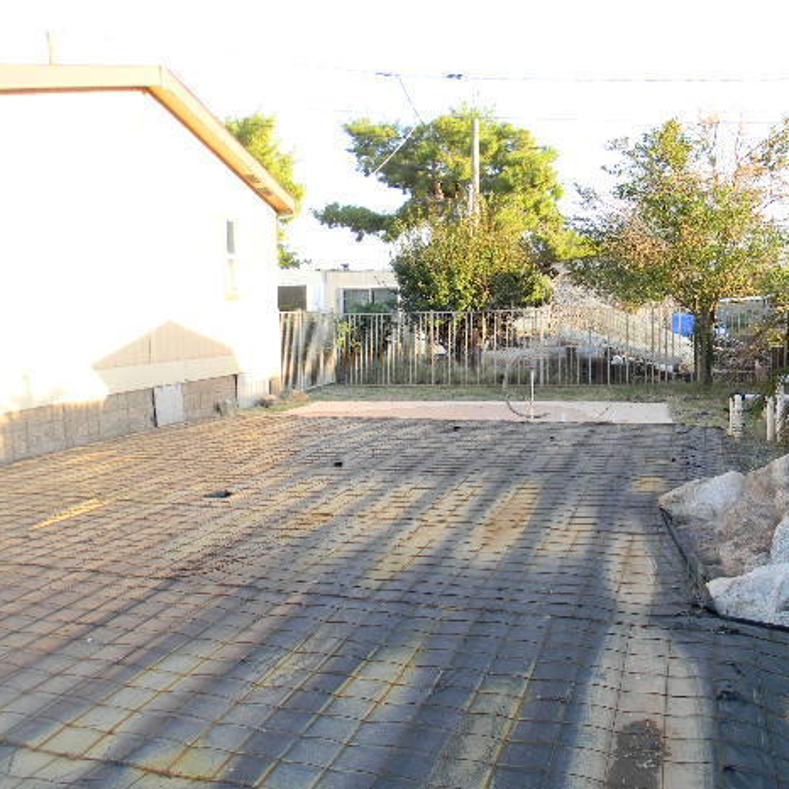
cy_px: 394
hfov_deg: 48.4
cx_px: 388
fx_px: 877
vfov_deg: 48.5
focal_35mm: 34
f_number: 3.5
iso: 125
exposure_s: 1/124
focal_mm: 5
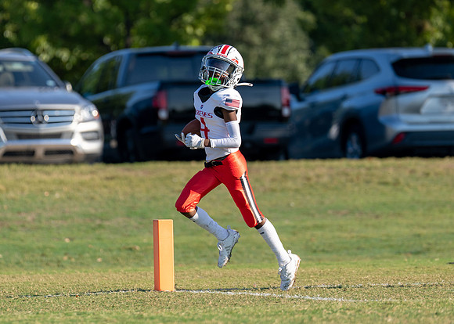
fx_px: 4967
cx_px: 181
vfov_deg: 3.7
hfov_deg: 5.2
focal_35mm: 385
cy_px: 132
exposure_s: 1/1250
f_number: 2.8
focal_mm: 200
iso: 100
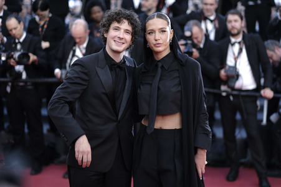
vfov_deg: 16.2
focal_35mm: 84
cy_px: 94
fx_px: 655
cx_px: 140
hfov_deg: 24.2
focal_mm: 56
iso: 100
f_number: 1.2
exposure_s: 1/250
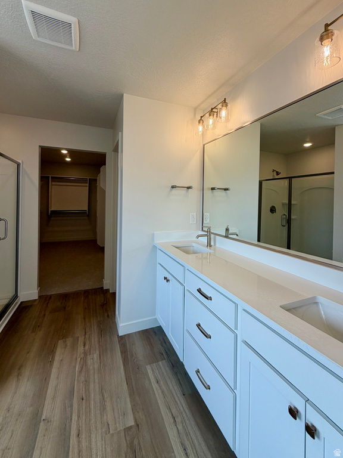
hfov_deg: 85.7
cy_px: 229
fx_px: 185
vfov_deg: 102.1
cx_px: 172
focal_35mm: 14
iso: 40
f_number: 2.2
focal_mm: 2.22
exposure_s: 1/159
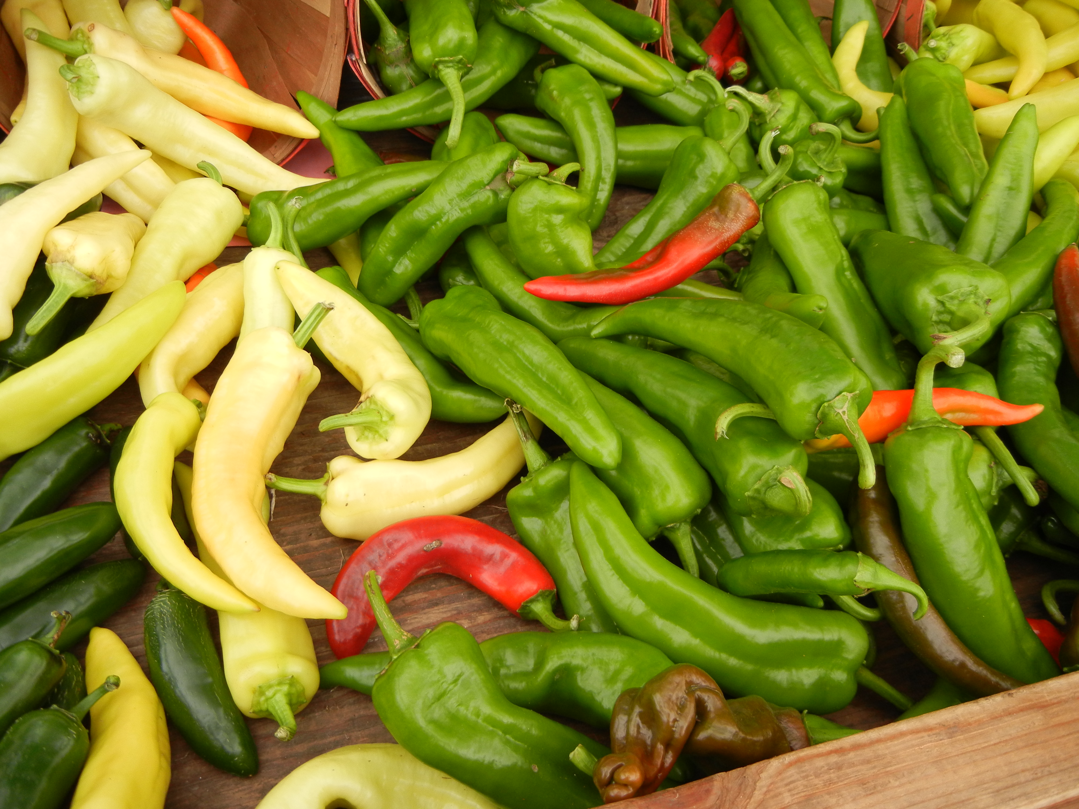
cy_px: 404
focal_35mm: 30
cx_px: 540
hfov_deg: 60.0
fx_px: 935
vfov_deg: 46.8
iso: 160
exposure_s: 1/132
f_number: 3.5
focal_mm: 5.4
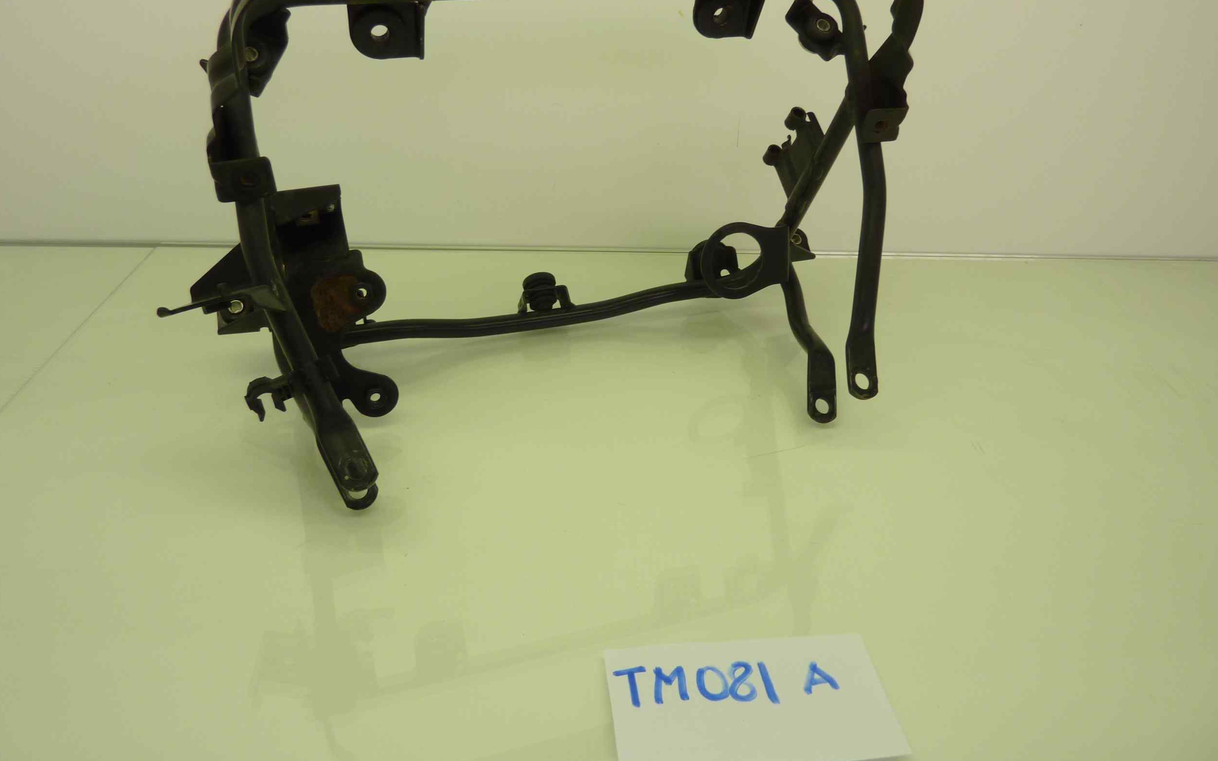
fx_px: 896
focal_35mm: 27
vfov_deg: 45.8
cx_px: 602
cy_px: 309
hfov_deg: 68.4
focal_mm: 4.1
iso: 80
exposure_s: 1/60
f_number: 3.3
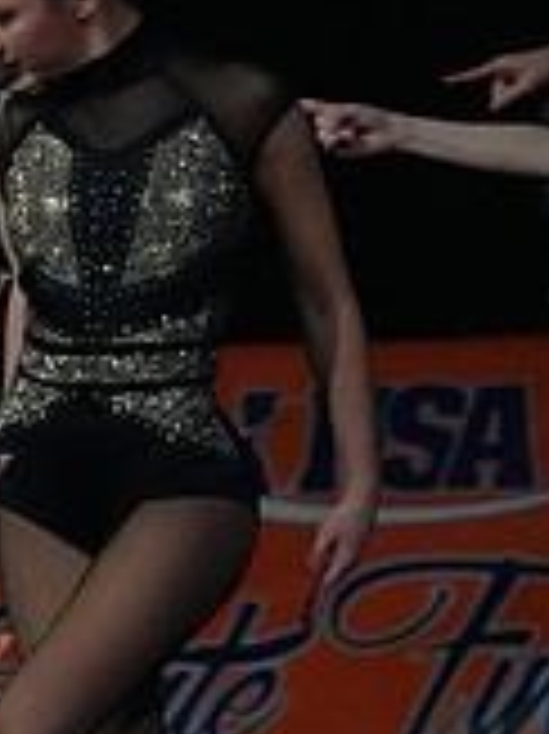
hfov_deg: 1.7
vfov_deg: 2.2
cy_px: 394
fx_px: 18866
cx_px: -639
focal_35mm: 891
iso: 12800
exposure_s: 1/1000
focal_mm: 260
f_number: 5.6
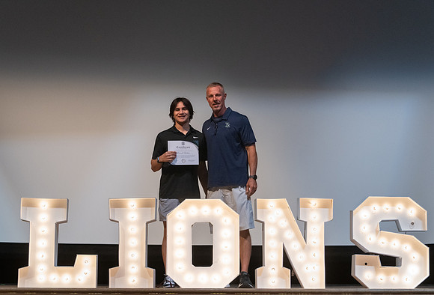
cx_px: 216
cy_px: 136
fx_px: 984
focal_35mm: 81
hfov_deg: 24.9
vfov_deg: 17.0
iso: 5000
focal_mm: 70
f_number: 4
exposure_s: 1/320
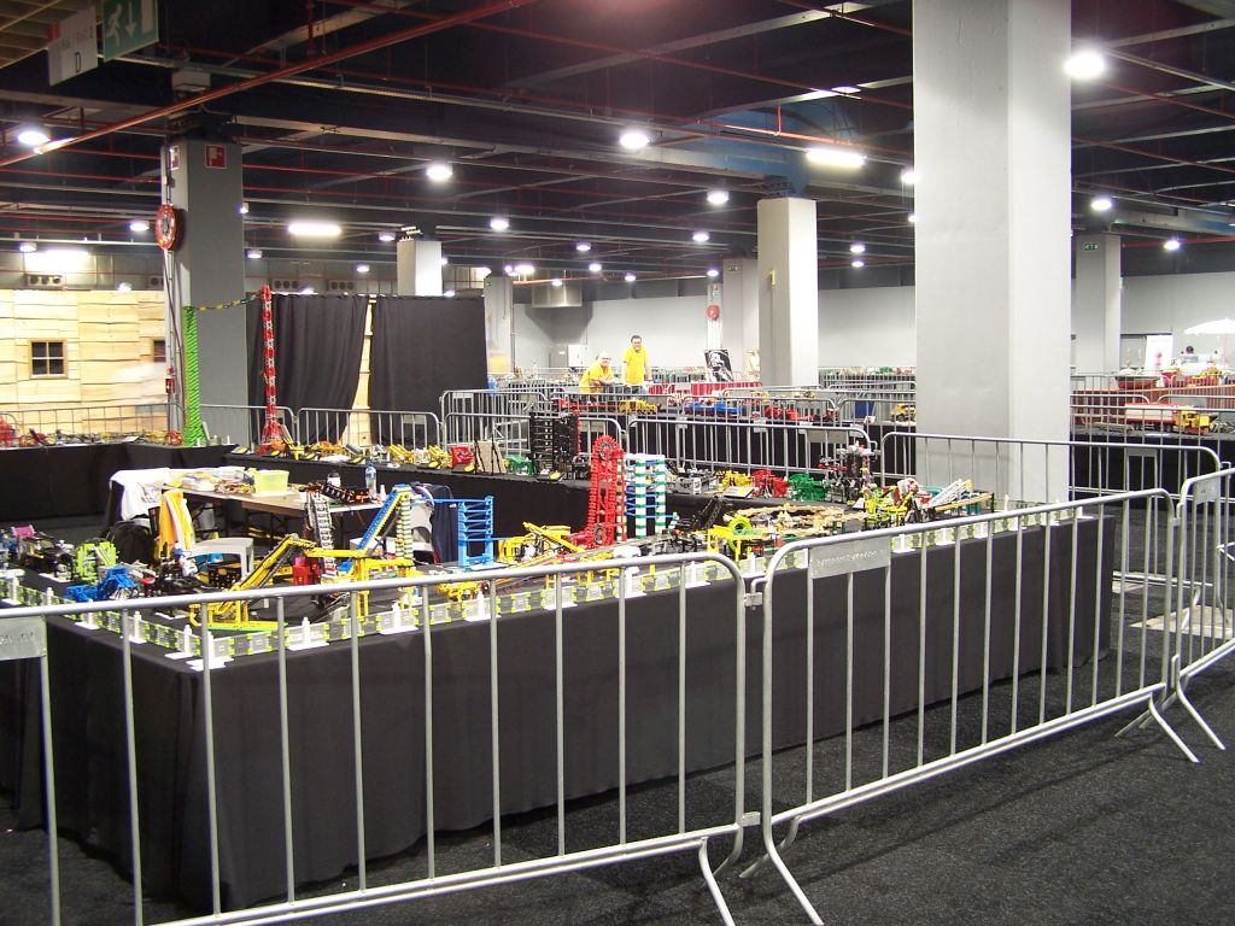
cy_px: 463
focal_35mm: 38
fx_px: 1356
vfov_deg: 37.7
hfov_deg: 49.0
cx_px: 618
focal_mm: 6.3
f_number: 2.8
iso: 80
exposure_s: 1/2
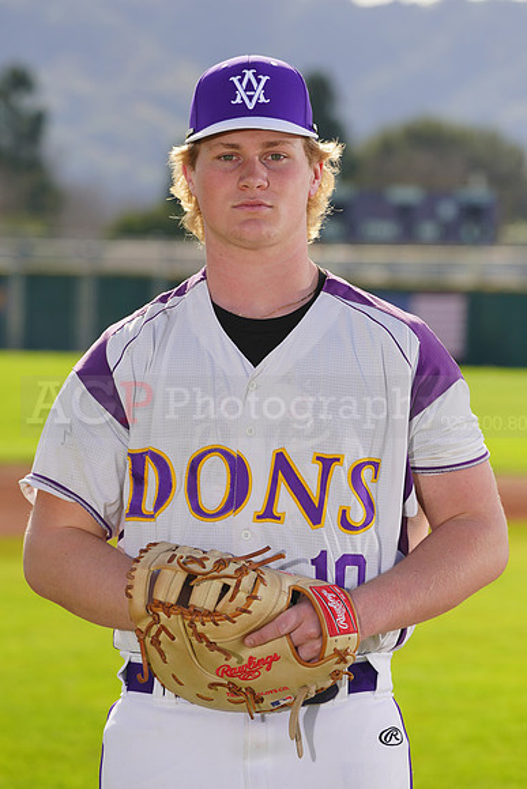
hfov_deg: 6.6
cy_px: 394
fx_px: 4586
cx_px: 264
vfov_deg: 9.8
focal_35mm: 209
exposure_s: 1/250
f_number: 8
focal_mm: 209
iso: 100
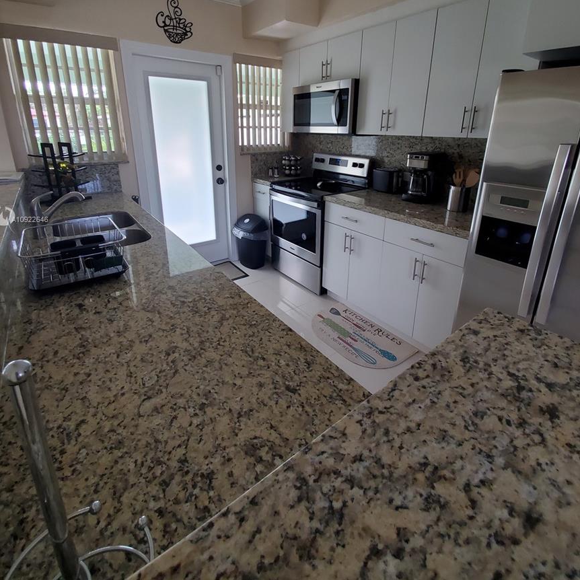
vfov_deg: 85.8
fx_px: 303
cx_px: 291
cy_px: 220
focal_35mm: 16
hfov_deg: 87.4
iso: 100
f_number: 2.2
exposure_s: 1/50
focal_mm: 1.8
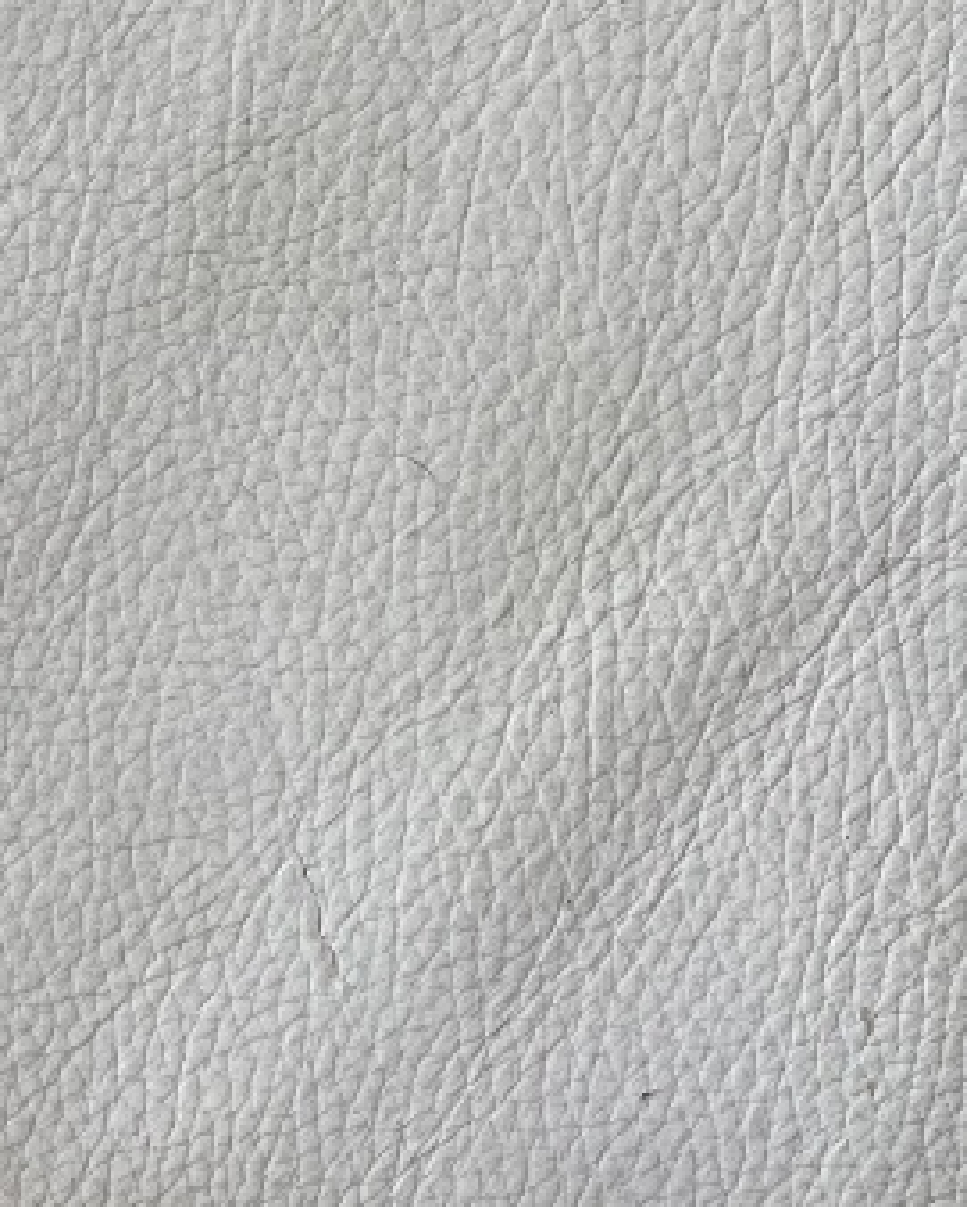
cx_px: -485
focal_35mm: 90
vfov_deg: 20.8
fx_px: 3215
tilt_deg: -75.2
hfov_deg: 15.7
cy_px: 96
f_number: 1.6
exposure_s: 1/121
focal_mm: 4.2
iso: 80
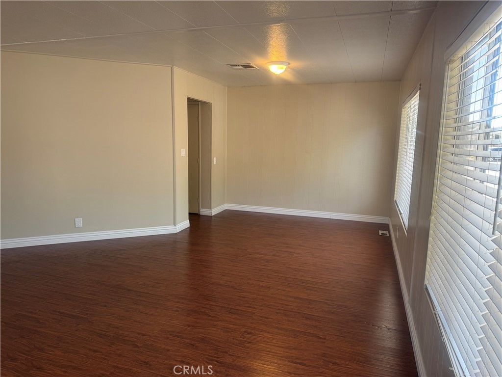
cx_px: 251
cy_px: 188
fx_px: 348
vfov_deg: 56.8
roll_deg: -1.6
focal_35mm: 24
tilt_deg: -9.7
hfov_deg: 71.6
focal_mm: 6.76
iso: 100
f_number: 1.78
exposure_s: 1/120
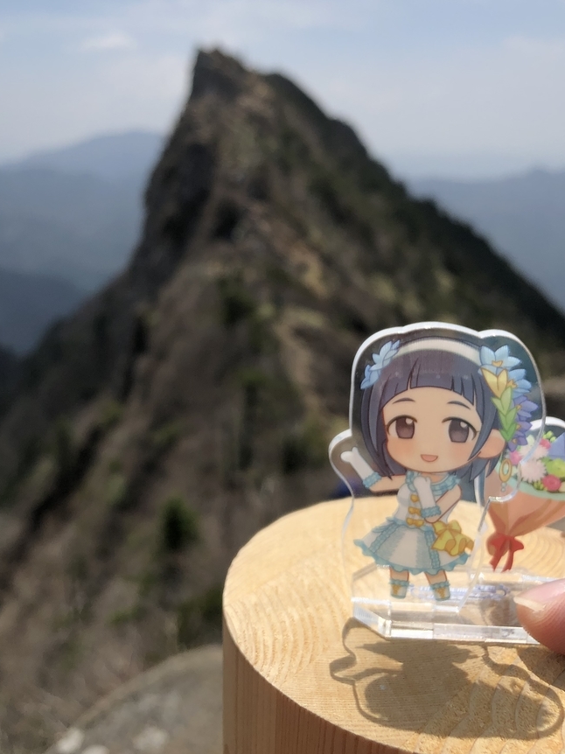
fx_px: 849
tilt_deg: -8.4
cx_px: 242
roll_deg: +0.2
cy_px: 245
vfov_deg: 47.0
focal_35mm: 39
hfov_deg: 36.7
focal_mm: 3.99
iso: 20
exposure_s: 1/4000
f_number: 1.8
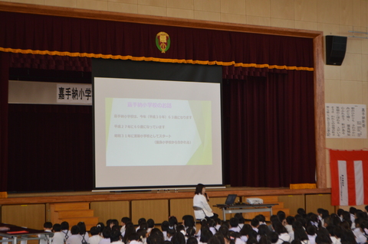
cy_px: 122
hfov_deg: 27.0
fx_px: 766
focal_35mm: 75
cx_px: 184
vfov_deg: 18.1
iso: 720
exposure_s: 1/60
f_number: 5.6
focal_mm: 50
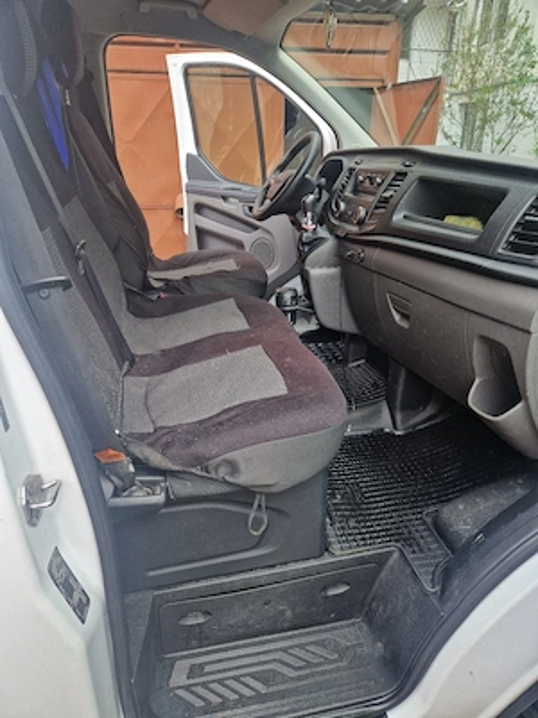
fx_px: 477
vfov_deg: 73.9
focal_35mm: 23
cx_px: 269
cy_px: 359
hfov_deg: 58.9
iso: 50
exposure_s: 1/357
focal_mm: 5.4
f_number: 1.8
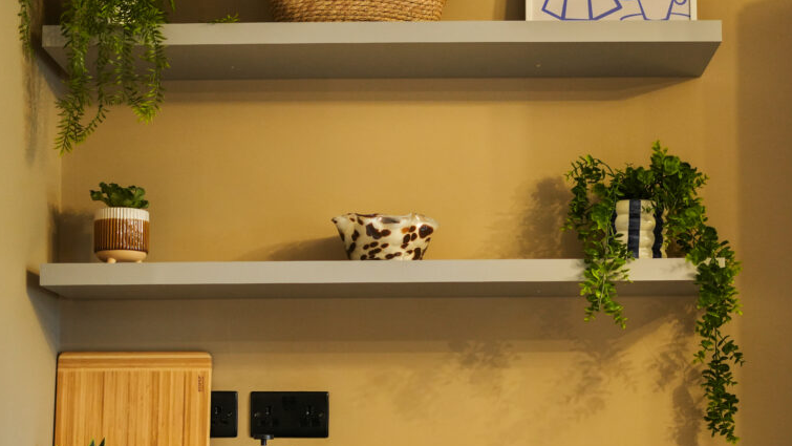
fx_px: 1491
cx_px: 408
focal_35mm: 71
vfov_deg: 16.9
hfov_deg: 29.7
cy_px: 332
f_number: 2
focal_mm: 50
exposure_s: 1/160
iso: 2000
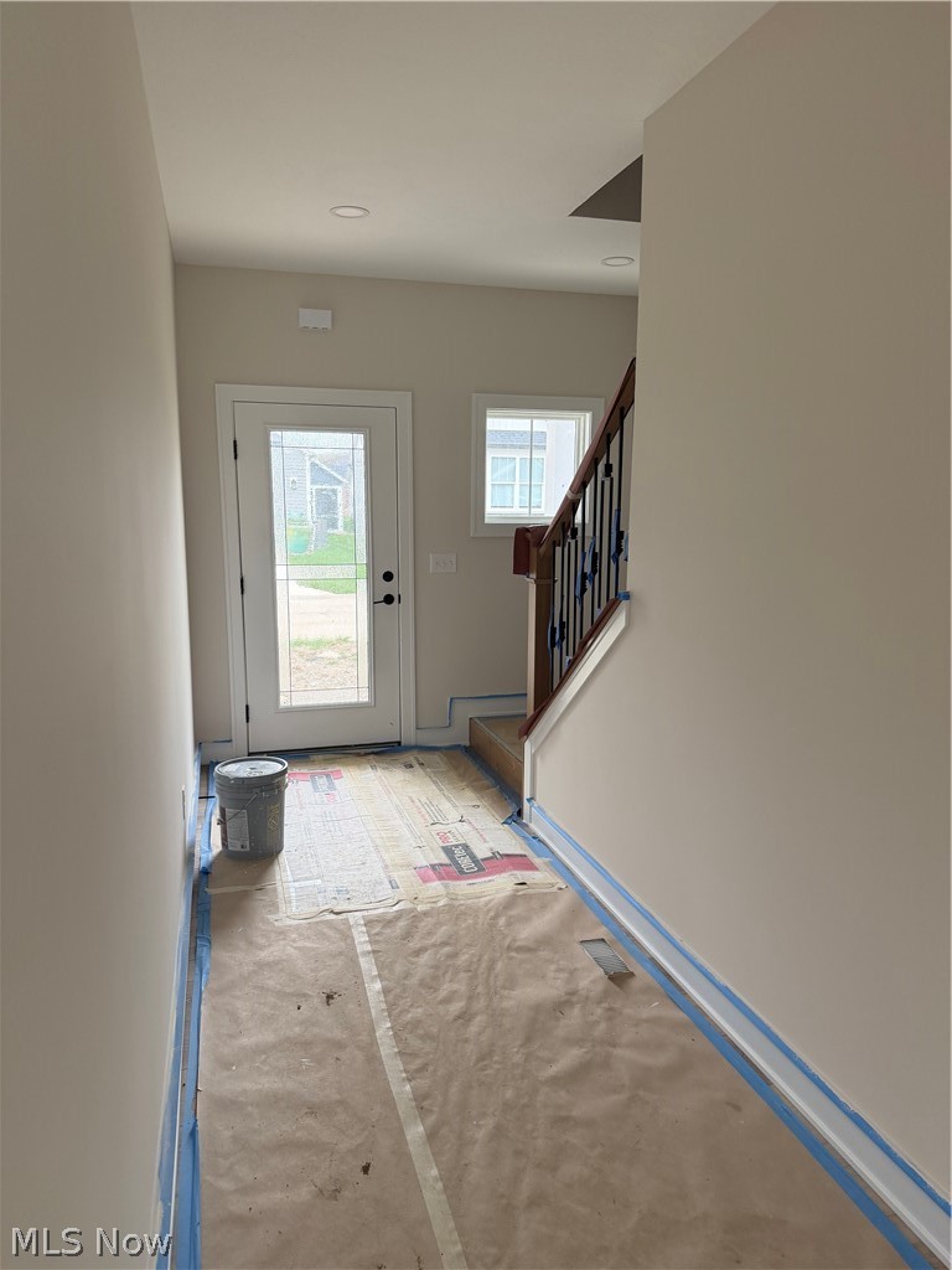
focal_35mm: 24
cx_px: 476
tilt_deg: -9.1
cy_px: 635
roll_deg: -0.6
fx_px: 880
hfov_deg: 56.8
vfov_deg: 71.6
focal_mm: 6.76
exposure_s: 1/228
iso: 160
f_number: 1.78
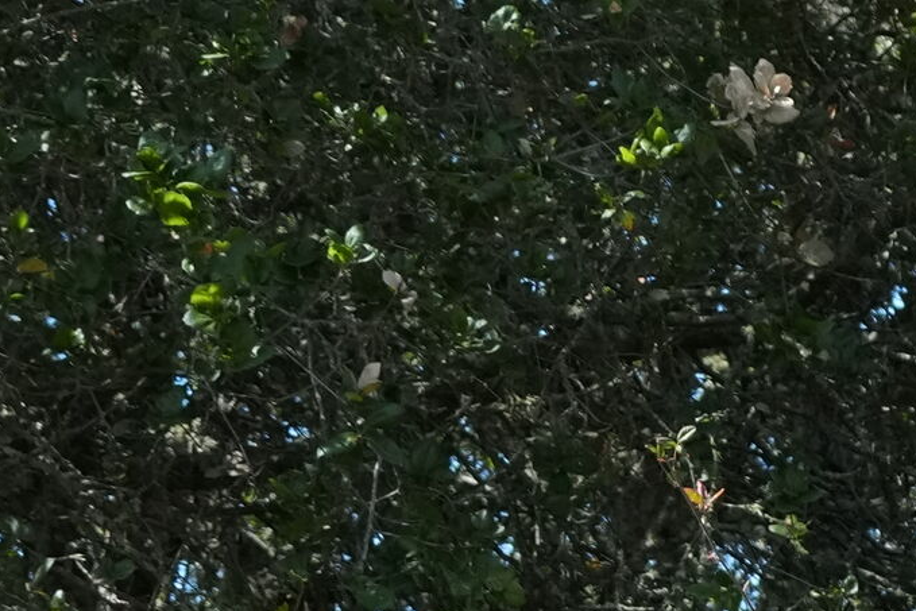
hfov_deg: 6.4
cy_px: 1845
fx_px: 8093
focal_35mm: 318
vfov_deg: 4.2
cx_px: 1507
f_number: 4.5
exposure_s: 1/2000
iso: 800
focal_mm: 50
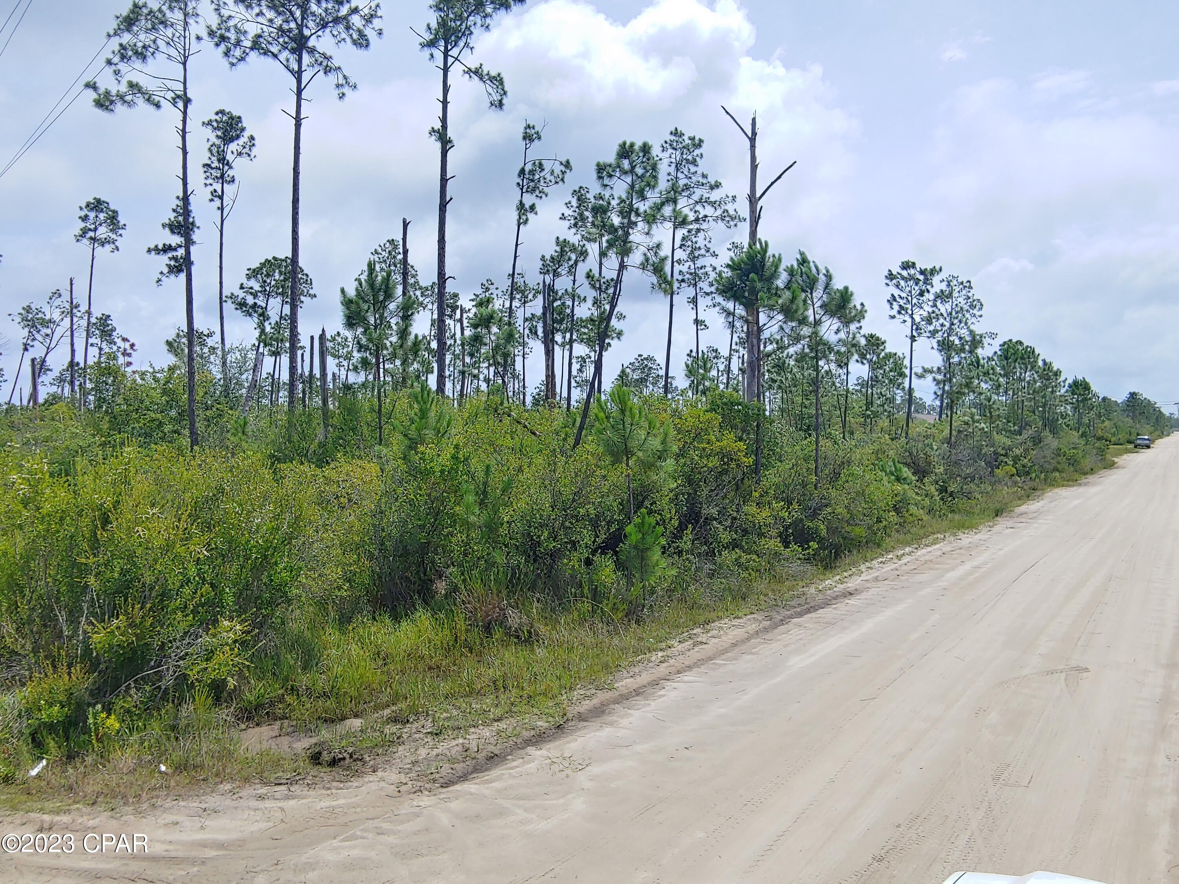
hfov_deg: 76.4
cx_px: 590
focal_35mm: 22
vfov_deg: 61.1
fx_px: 749
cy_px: 442
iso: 50
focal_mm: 2.18
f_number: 1.9
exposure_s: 1/1587
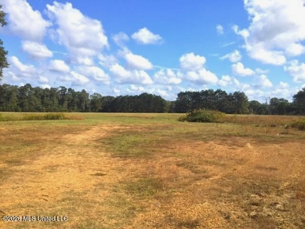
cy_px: 114
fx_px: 256
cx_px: 152
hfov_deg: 61.6
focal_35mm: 29
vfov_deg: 48.2
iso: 32
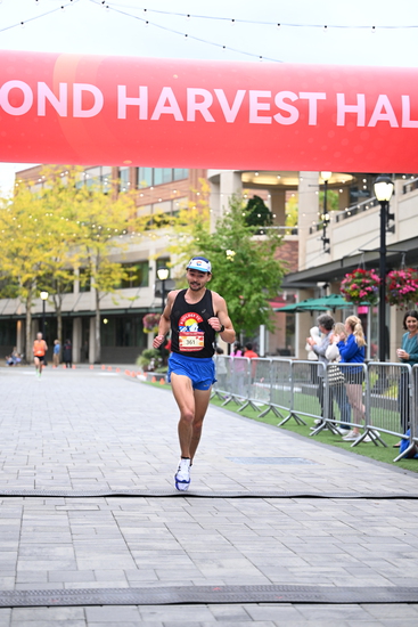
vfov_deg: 28.8
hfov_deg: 19.5
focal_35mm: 70
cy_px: 314
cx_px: 209
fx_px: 1218
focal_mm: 70
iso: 1600
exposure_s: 1/800
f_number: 2.8
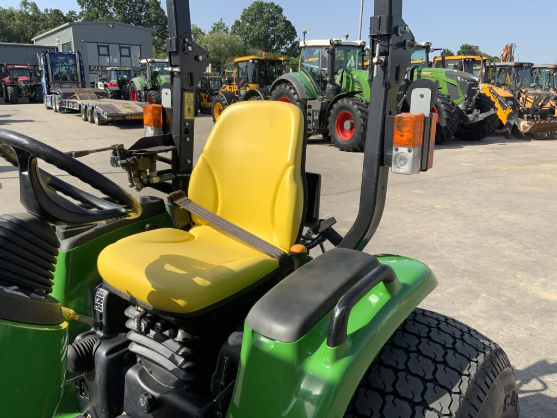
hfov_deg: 61.7
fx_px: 467
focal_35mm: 29
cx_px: 278
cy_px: 209
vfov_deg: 48.2
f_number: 1.8
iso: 16
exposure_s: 1/1490
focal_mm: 3
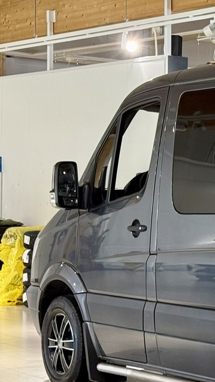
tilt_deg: -1.0
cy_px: 212
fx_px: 1196
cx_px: 427
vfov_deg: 18.2
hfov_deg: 9.6
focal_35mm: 118
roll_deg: -1.2
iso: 80
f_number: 1.78
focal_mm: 6.76
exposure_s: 1/50
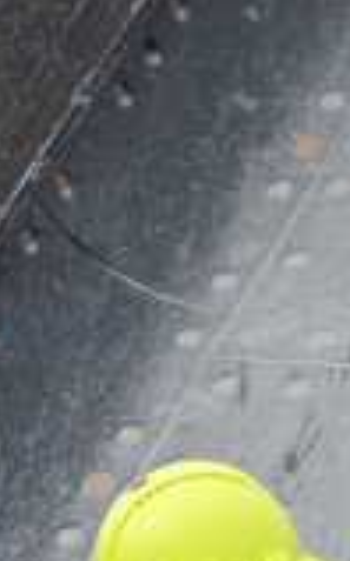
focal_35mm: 296
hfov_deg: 4.3
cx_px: 1068
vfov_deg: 6.9
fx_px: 4530
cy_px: 1060
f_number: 7.1
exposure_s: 1/160
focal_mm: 47
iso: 64
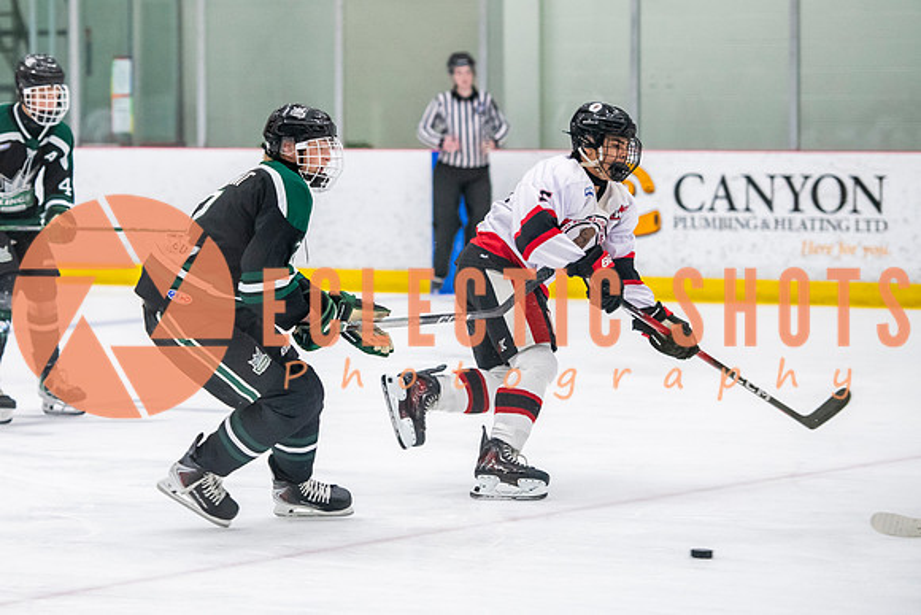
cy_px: 216
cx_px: 280
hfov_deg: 11.9
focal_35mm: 172
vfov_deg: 8.0
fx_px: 4400
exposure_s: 1/640
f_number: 3.2
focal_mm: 120
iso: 3200
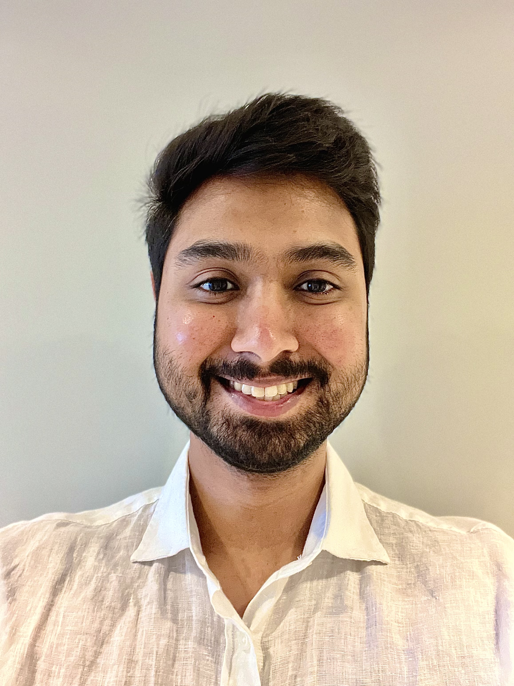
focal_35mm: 30
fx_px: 594
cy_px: 343
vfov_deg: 60.0
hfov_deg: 46.8
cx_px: 257
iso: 400
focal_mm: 2.71
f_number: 2.2
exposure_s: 1/30
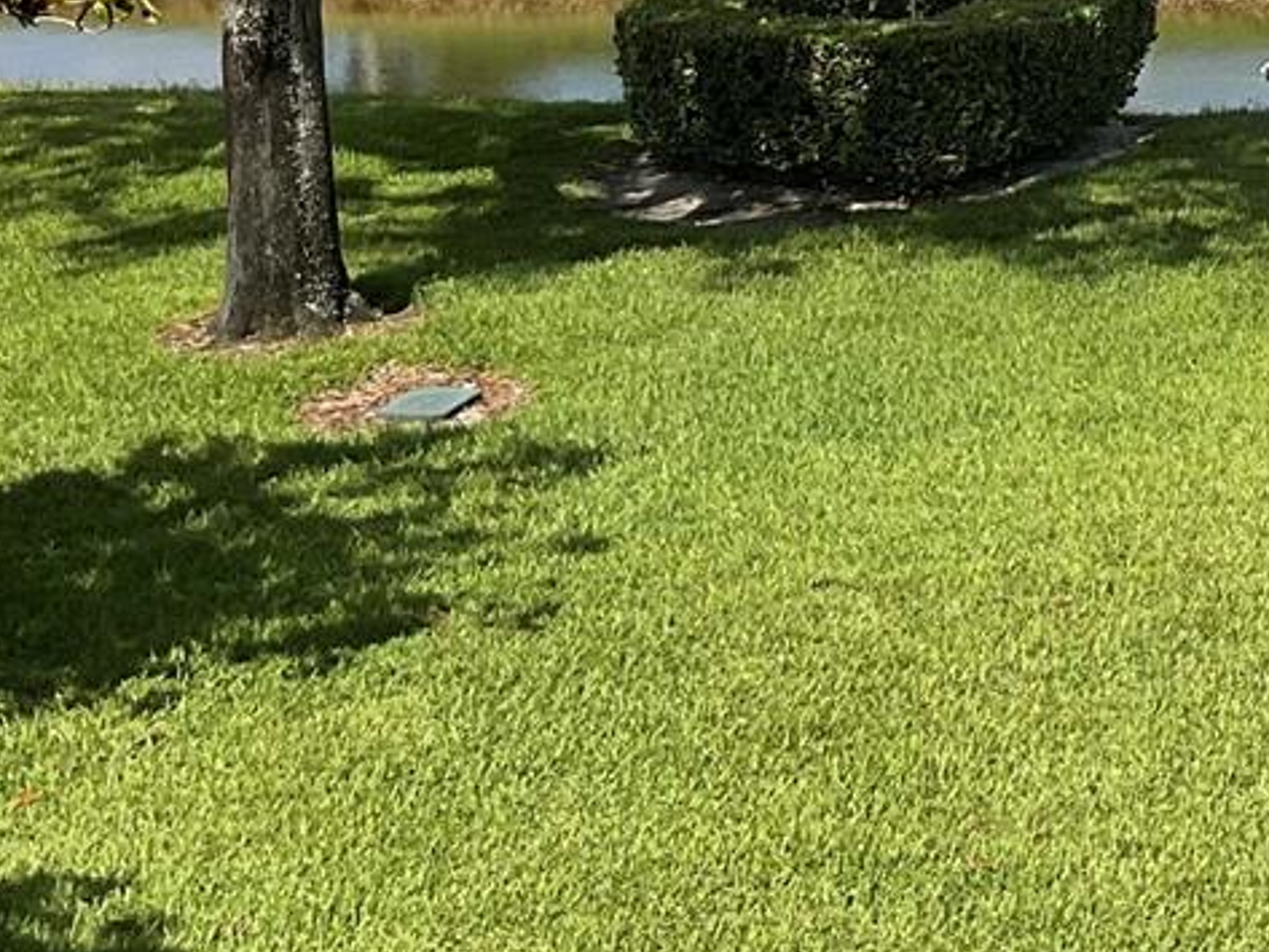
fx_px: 3594
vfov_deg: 14.5
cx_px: 1481
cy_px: -244
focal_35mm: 98
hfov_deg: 19.0
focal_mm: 3
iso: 16
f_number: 1.8
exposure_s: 1/1848
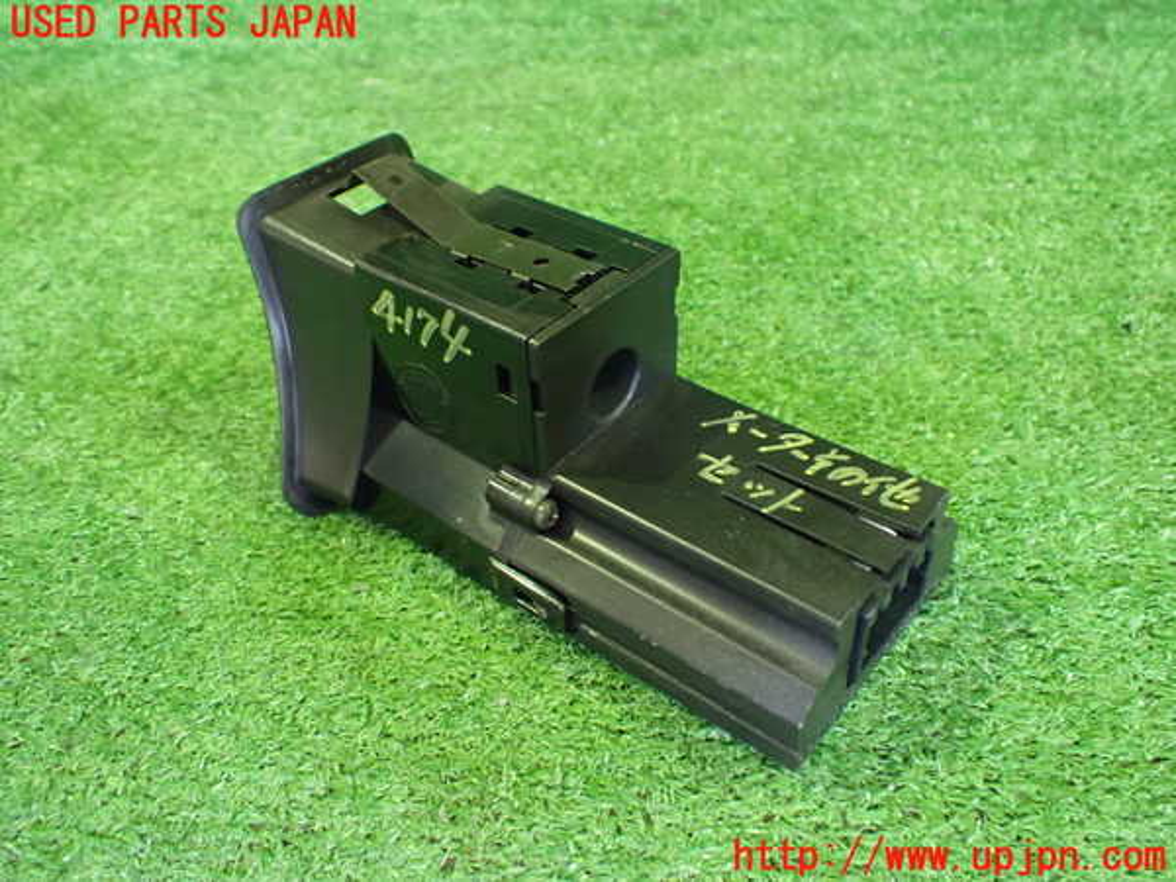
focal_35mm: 30
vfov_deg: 46.8
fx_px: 1019
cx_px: 588
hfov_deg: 60.0
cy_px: 441
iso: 1000
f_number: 2.3
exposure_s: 1/30
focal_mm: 5.4
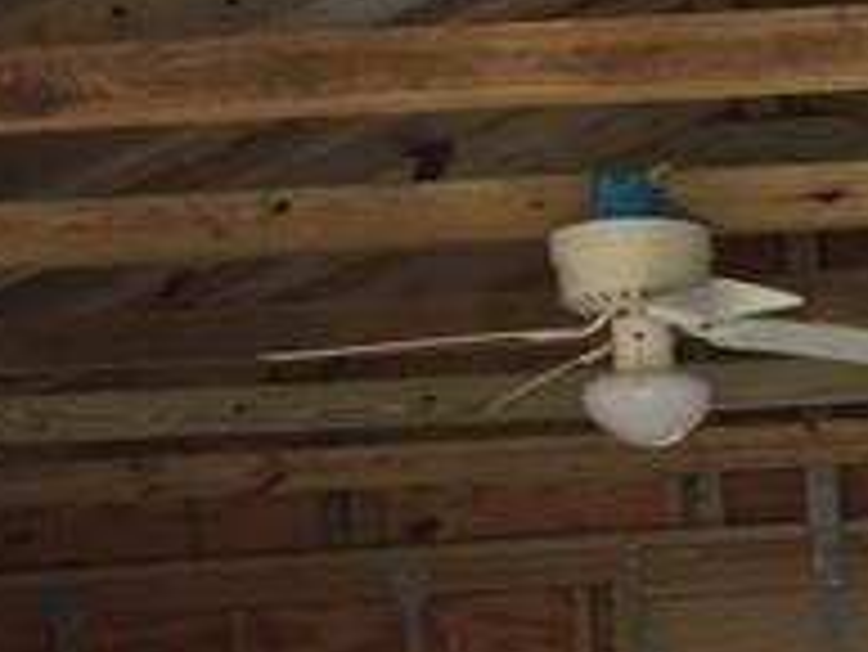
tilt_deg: +0.0
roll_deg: +2.7
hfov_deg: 18.7
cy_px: 904
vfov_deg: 14.6
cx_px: 1192
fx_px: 2409
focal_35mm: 96
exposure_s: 1/15
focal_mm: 4.15
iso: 32
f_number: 2.2
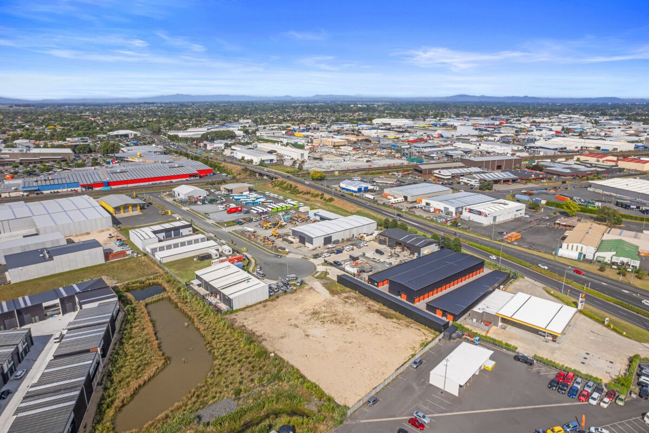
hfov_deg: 78.6
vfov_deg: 57.2
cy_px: 216
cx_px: 324
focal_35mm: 22
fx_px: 397
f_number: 2.8
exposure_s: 1/800
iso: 110
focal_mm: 8.38
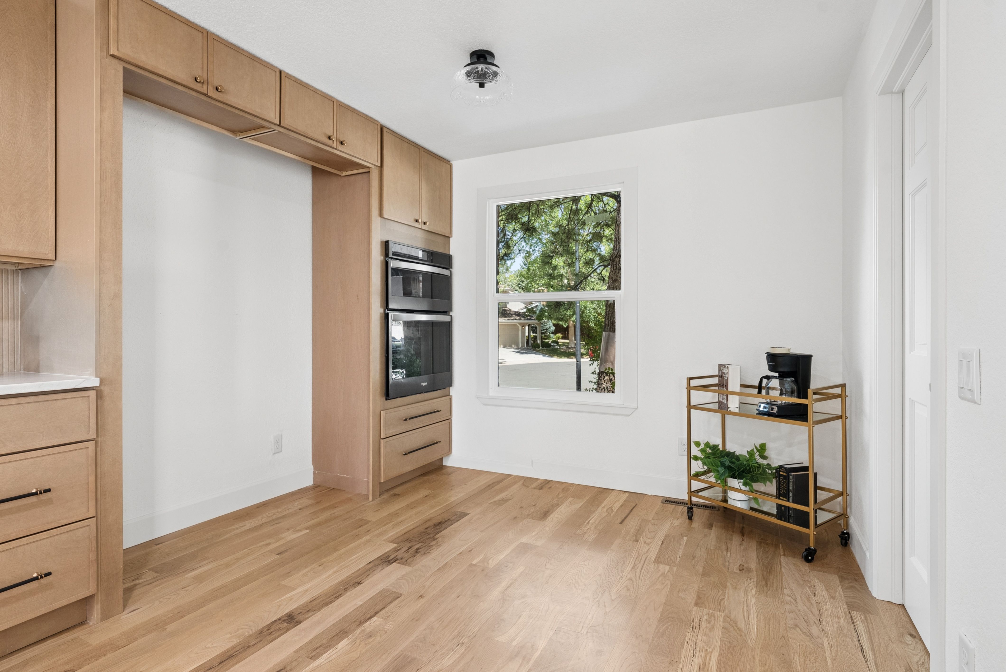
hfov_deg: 90.0
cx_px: 503
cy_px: 336
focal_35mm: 18
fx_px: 503
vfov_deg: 67.5
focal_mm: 18
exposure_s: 1/40
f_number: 8
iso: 800
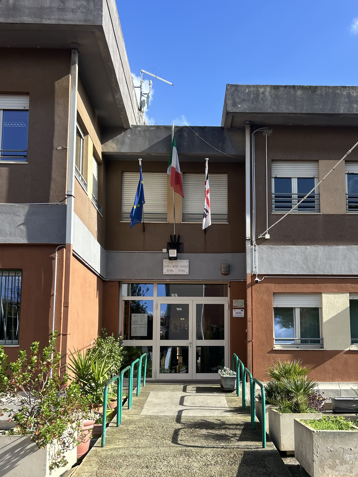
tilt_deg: +6.6
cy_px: 301
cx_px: 216
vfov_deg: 52.0
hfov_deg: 40.5
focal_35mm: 35
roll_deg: -0.4
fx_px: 483
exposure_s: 1/2208
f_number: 1.5
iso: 50
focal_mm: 5.7
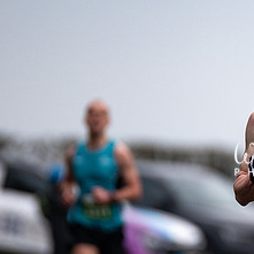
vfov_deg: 1.7
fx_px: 8343
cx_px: 309
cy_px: 136
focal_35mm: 1005
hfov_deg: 1.7
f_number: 2.8
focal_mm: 300
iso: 220
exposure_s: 1/1600
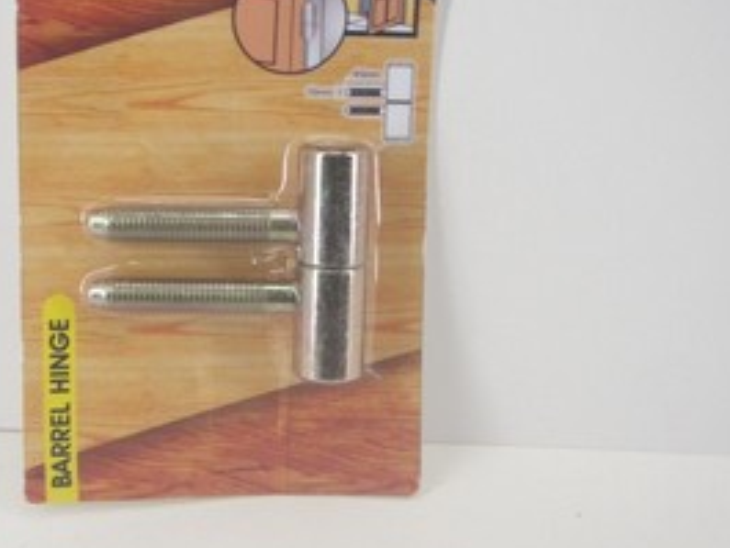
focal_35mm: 77
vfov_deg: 19.1
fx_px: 1625
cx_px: 229
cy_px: 204
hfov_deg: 25.2
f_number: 4
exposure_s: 1/30
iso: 200
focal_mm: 9.13
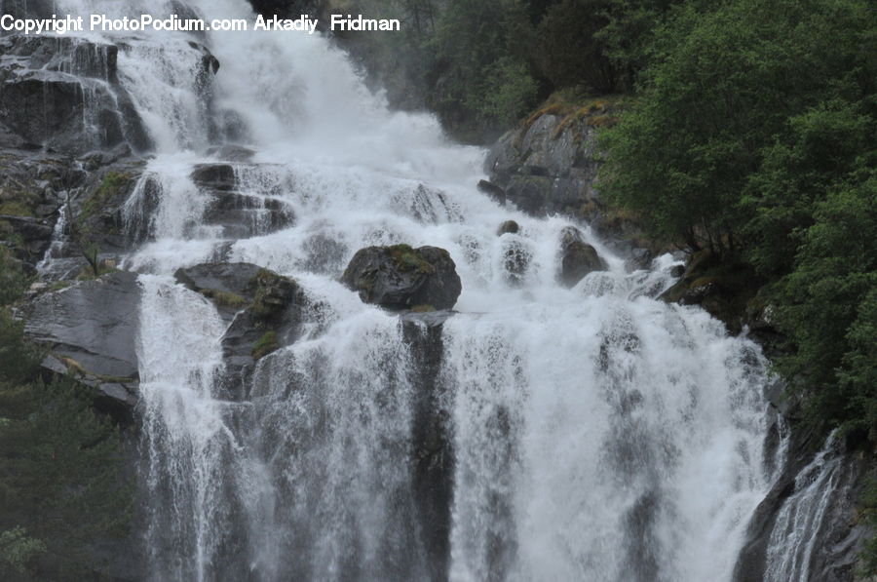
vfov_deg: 8.1
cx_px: 438
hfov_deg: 12.3
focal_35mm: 168
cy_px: 291
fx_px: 4086
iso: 640
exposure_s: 1/80
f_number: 32
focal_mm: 112
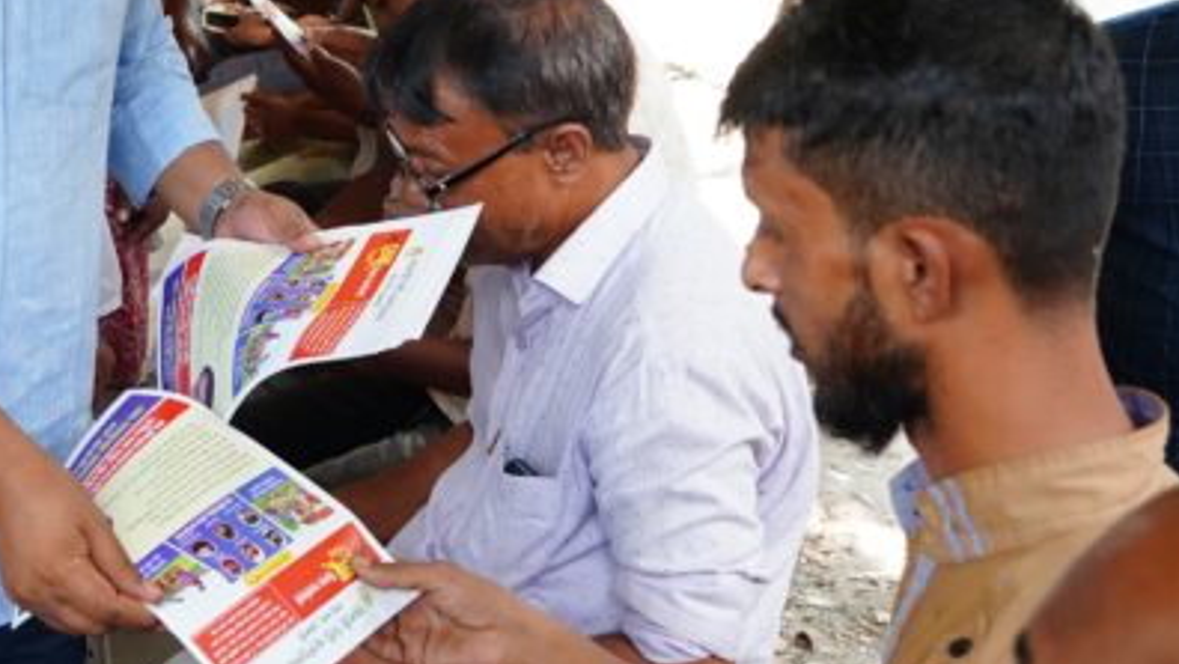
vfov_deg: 18.4
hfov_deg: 30.9
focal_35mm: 65
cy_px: 174
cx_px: 116
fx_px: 2033
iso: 1250
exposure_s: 1/125
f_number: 5
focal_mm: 24
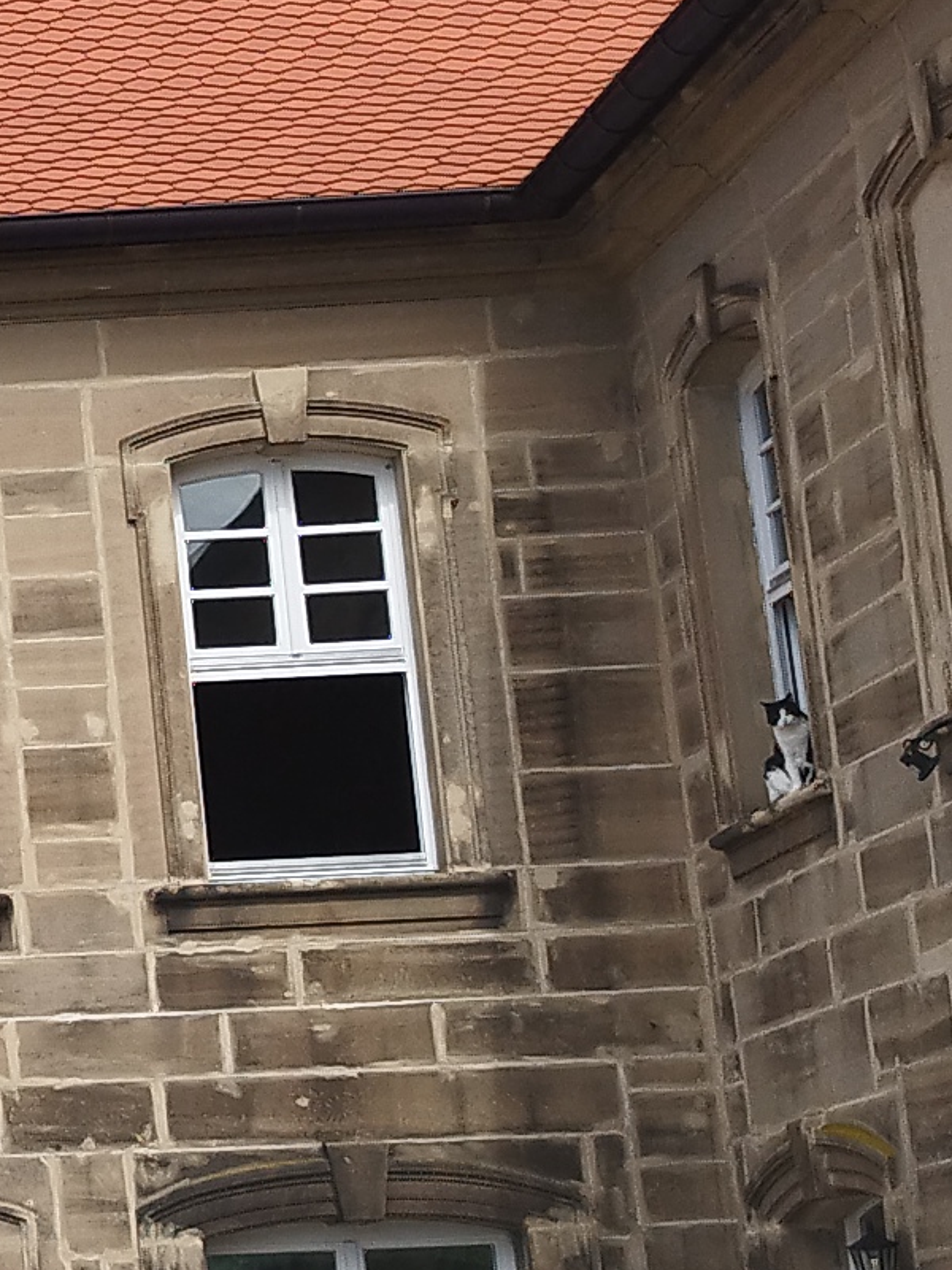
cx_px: -1085
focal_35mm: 120
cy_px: 581
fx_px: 4400
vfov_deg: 16.4
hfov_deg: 11.0
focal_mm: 5.89
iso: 50
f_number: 1.89
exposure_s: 1/823
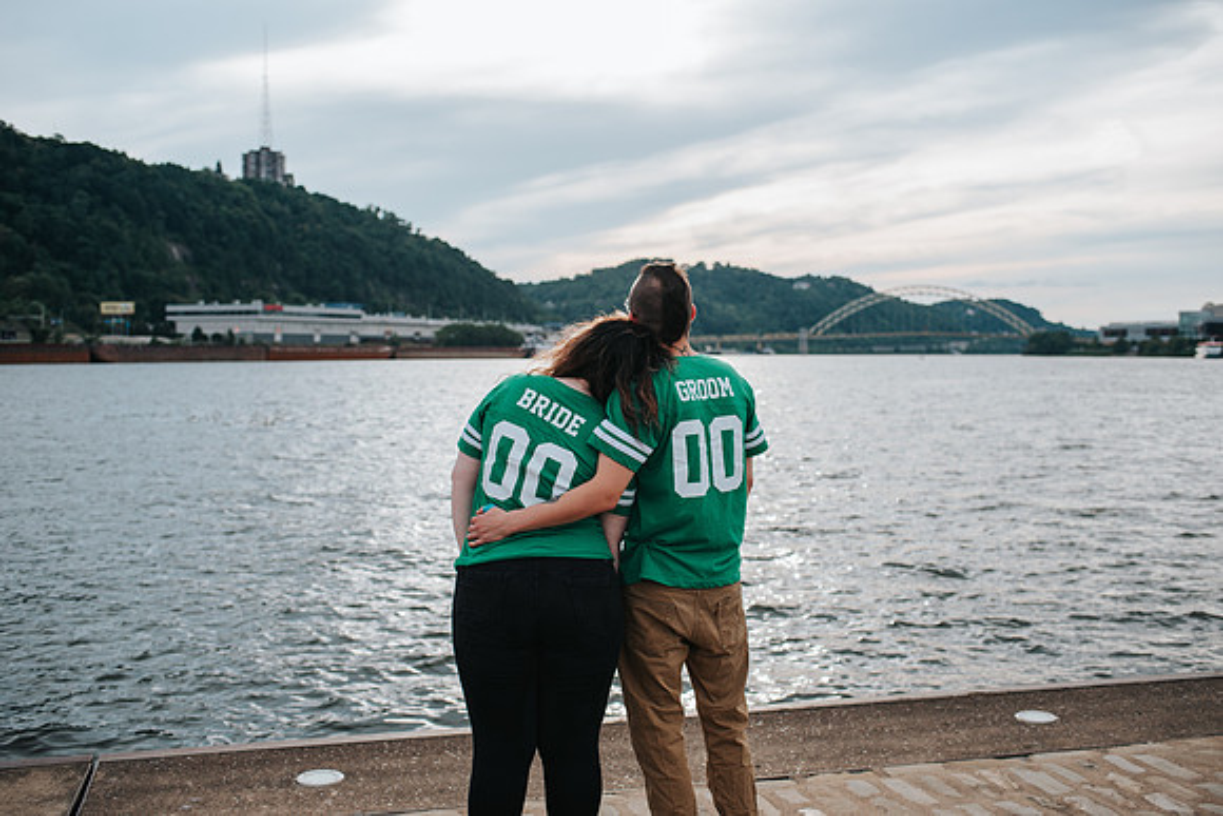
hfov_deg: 53.1
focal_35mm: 36
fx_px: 1225
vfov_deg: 36.9
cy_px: 403
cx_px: 619
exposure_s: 1/1000
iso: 100
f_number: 3.2
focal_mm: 35
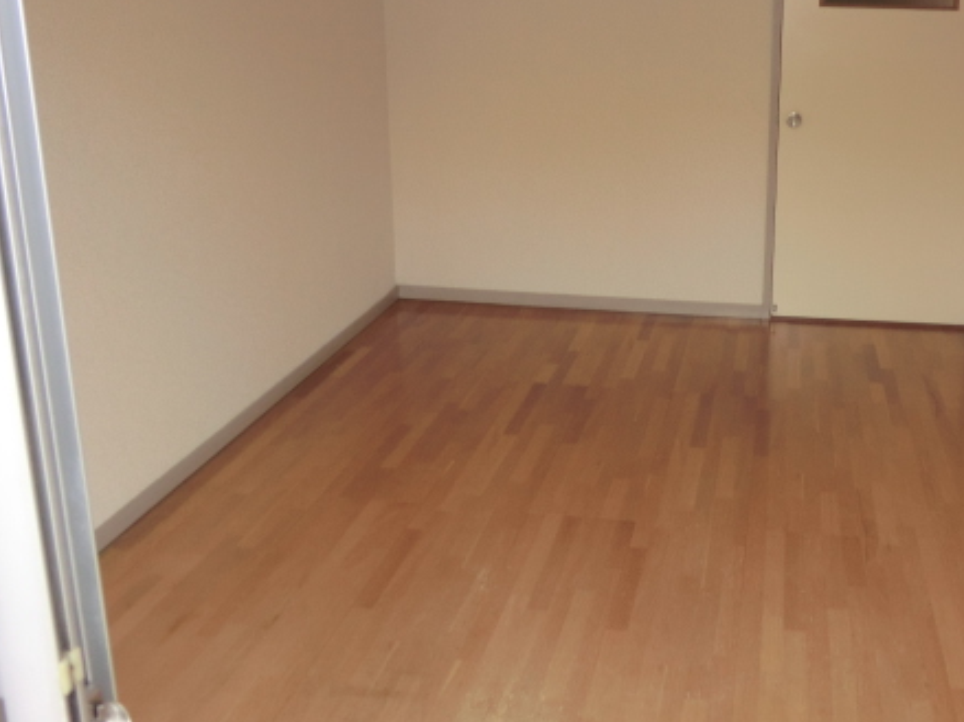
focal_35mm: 35
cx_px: 652
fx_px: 974
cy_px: 250
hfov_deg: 51.5
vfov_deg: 40.3
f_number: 3.2
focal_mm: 4.3
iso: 80
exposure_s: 1/60
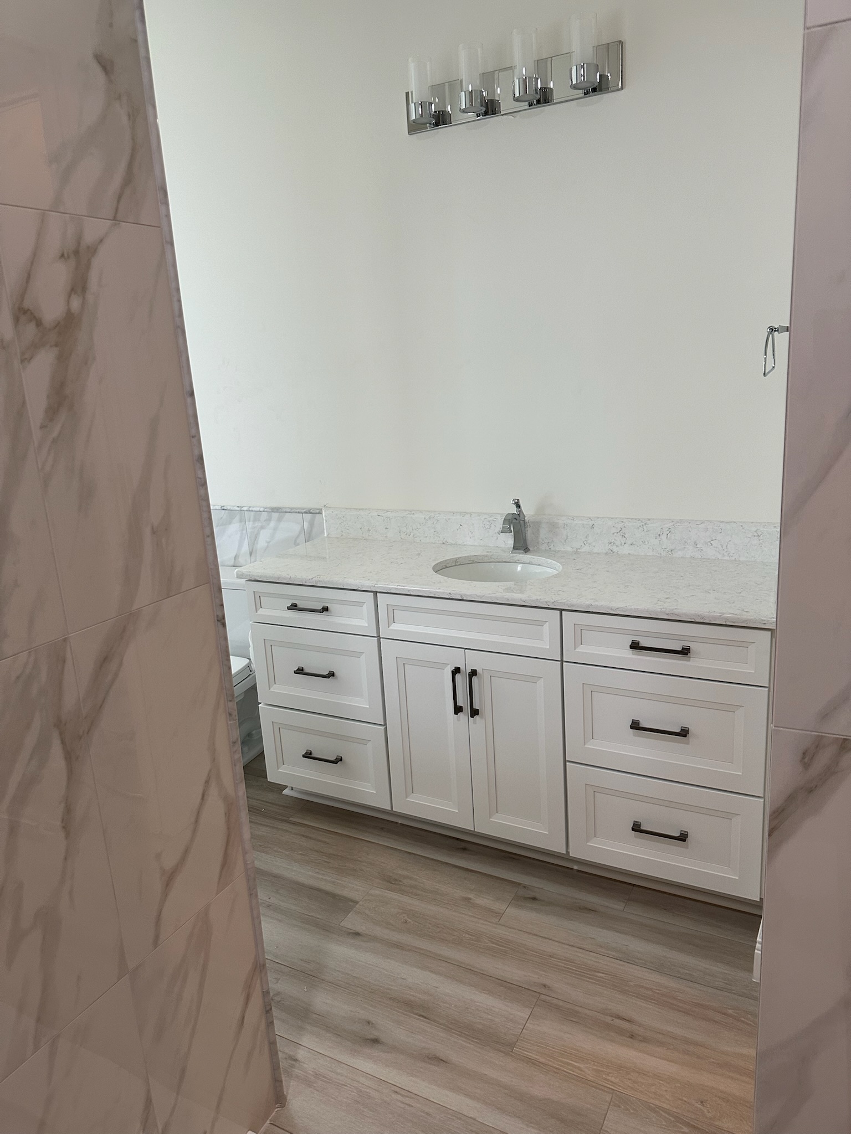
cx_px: 426
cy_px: 567
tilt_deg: -13.6
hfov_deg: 56.8
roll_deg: +3.4
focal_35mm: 24
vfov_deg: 71.6
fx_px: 787
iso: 160
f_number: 1.78
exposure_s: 1/120
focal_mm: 6.86
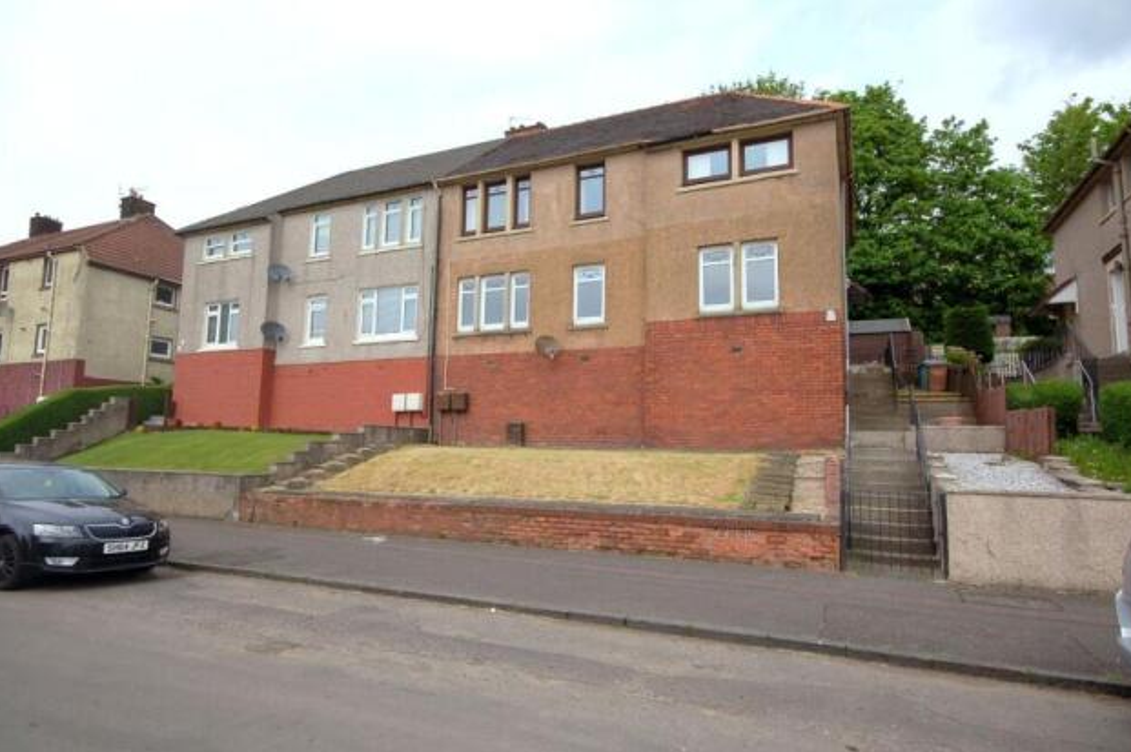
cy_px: 364
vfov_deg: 64.5
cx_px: 554
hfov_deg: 86.9
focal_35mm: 19
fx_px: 596
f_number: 9
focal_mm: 12
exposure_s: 1/320
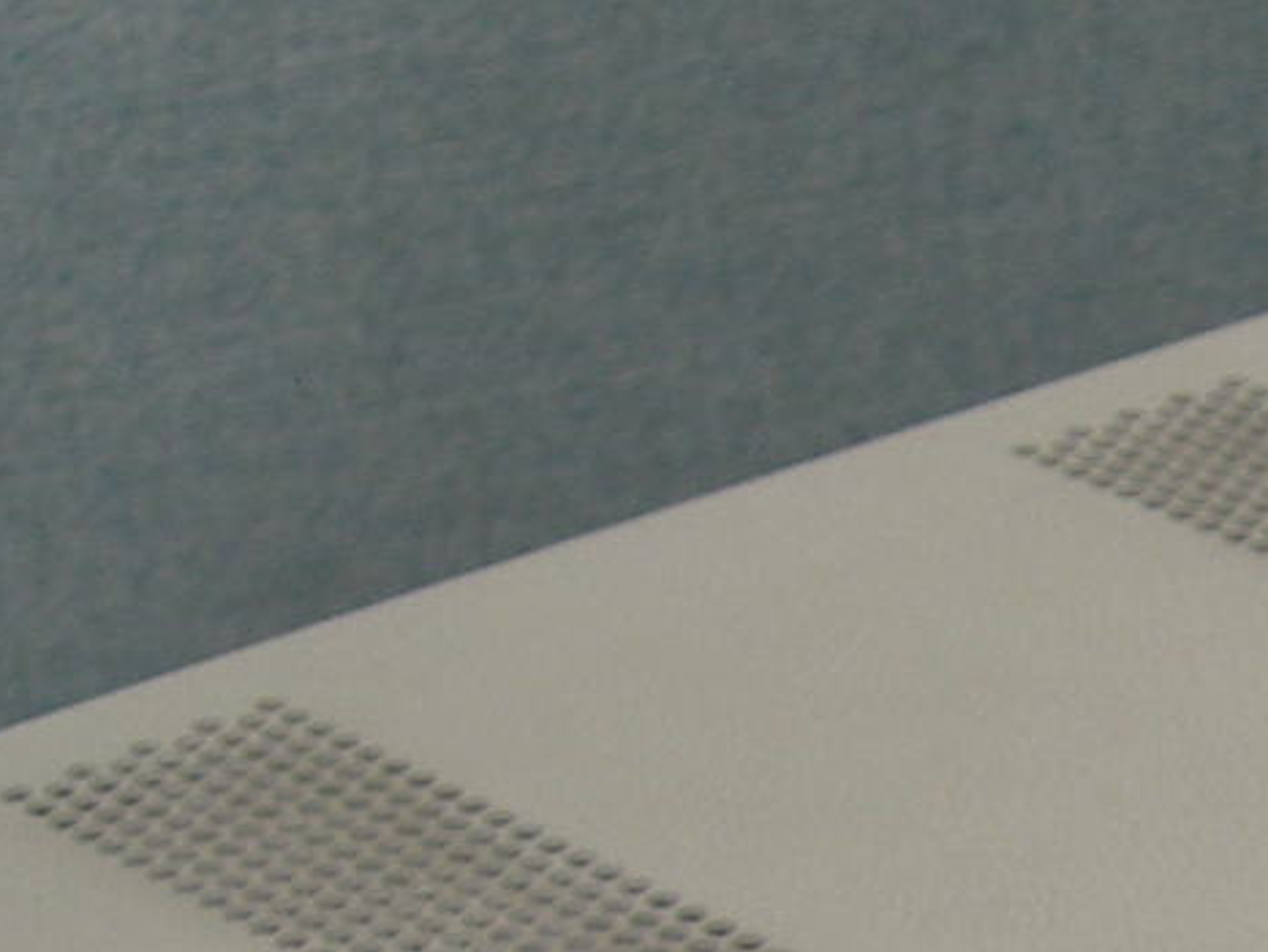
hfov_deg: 10.6
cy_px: 1738
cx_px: 1946
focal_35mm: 180
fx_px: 6597
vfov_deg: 8.0
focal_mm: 8.5
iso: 50
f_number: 2.9
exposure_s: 1/15
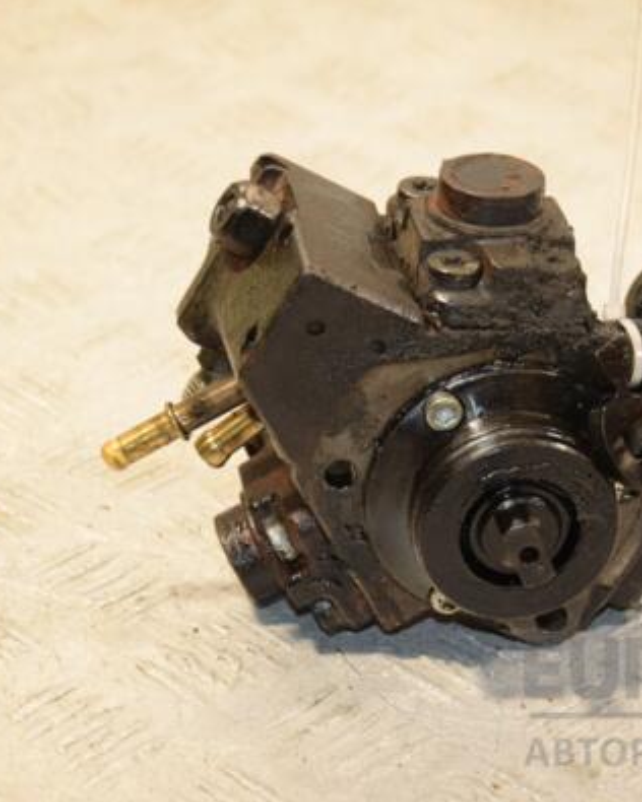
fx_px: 3349
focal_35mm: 141
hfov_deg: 10.9
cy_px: 398
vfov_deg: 13.7
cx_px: 486
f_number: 5.3
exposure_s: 1/160
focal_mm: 66
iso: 800
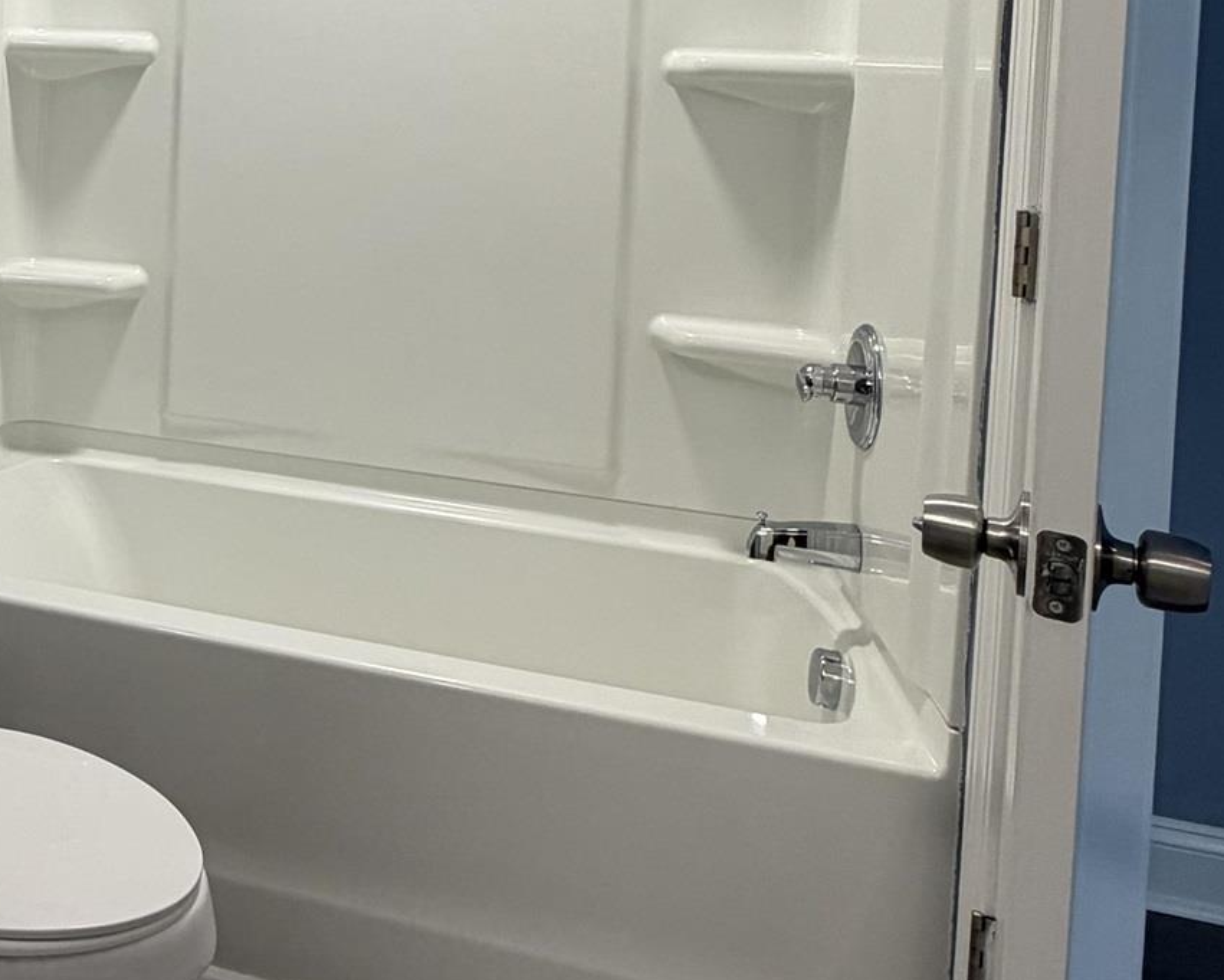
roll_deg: -1.9
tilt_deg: -1.7
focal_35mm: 37
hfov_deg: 43.7
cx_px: 70
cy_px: 114
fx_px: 1341
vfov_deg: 37.7
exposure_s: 1/120
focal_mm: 2.22
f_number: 2.2
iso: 125
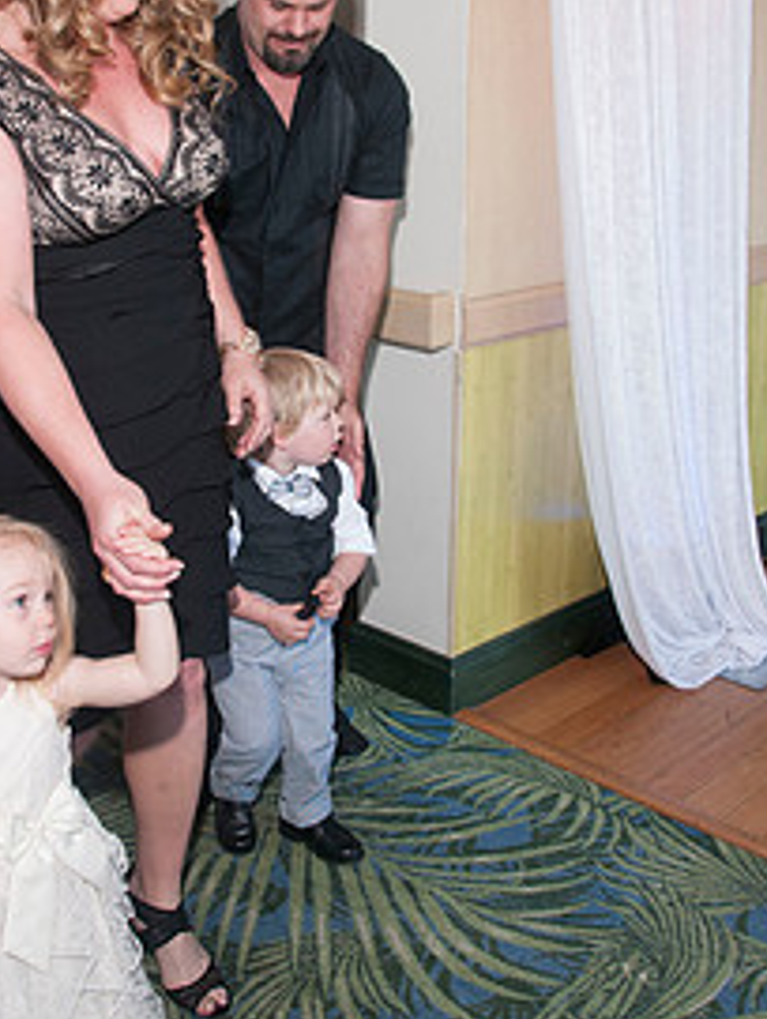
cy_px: 410
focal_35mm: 43
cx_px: 254
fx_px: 1267
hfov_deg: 33.4
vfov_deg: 43.6
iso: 400
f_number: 5.6
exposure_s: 1/60
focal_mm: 18
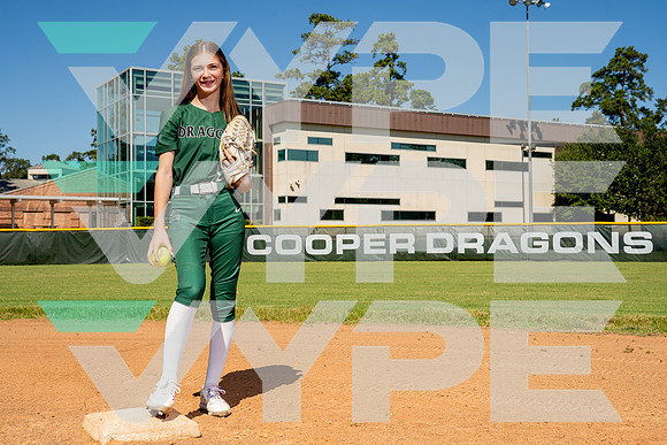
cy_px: 222
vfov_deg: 30.1
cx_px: 331
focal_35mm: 45
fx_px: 827
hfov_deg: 43.9
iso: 100
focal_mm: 41
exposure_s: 1/250
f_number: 8
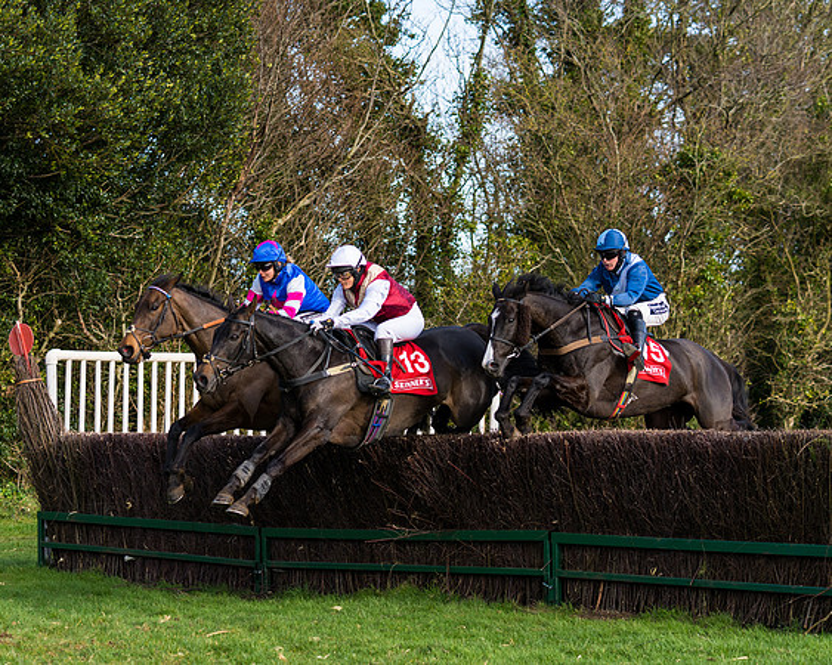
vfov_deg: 16.1
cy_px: 275
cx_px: 371
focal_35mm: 95
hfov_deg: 20.1
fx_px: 2343
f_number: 2.8
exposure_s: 1/2000
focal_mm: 72
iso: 200
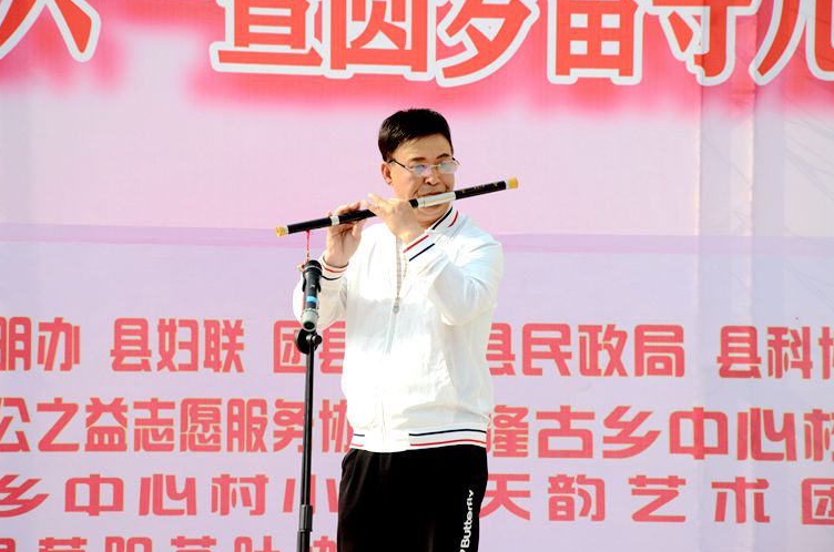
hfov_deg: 11.1
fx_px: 4277
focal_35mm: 185
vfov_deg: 7.4
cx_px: 400
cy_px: 272
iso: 800
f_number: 10
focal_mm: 116
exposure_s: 1/1600
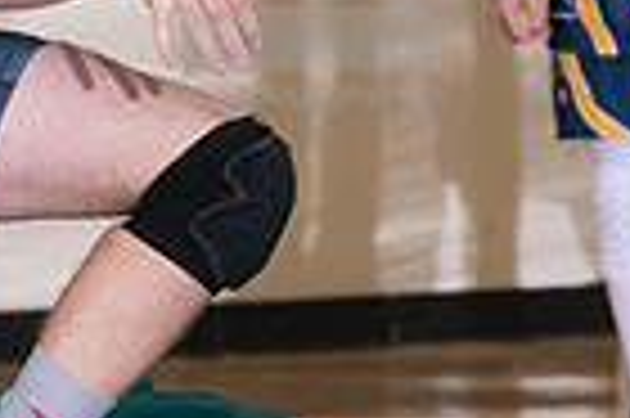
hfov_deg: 1.9
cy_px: -49
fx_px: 18983
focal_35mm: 1086
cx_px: 306
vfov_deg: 1.3
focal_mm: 175
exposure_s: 1/250
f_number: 5.6
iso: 2000
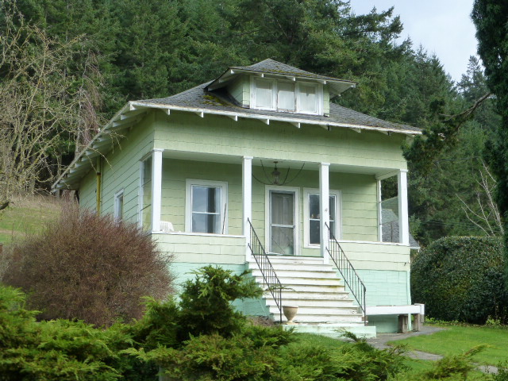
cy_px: 190
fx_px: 969
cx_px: 254
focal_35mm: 66
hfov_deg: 29.4
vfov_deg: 22.3
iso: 160
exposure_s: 1/250
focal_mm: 11.7
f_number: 4.9
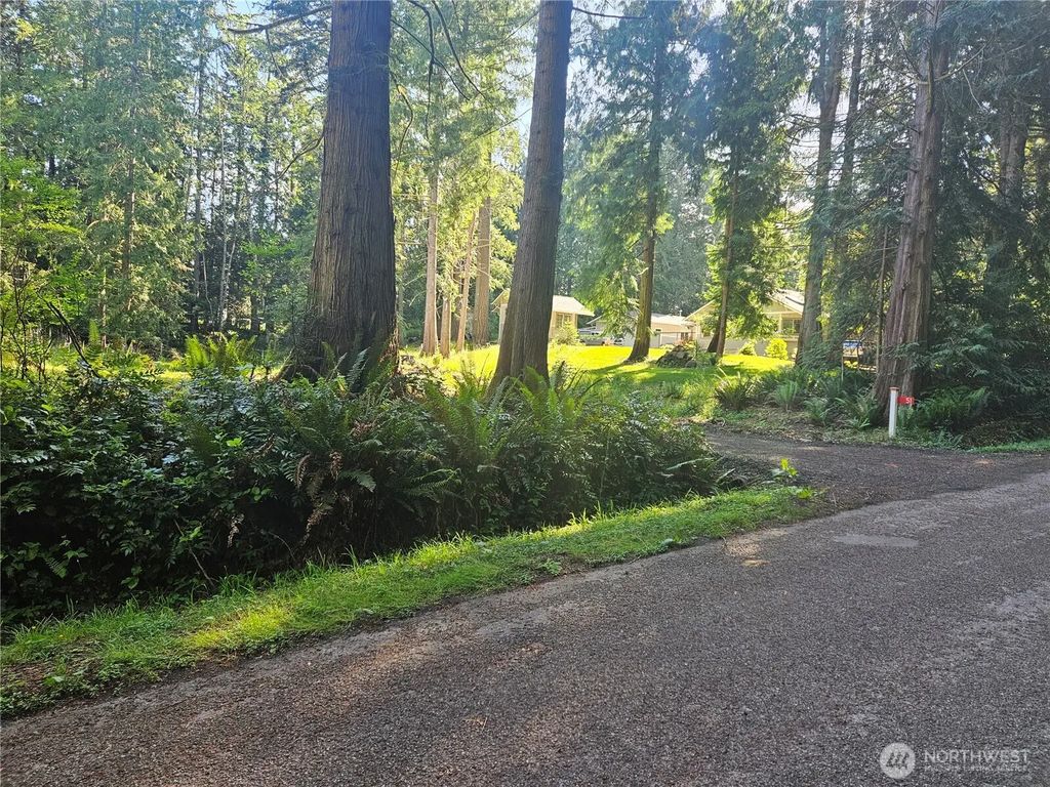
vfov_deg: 58.9
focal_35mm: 23
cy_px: 394
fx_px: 698
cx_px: 525
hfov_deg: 73.9
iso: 64
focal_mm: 5.4
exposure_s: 1/180
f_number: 1.8
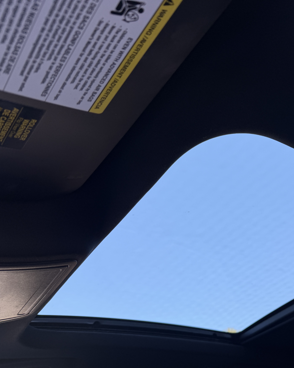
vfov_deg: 55.7
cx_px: 224
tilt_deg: +37.6
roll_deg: +11.7
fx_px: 348
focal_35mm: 32
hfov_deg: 44.1
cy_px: 188
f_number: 1.78
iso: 80
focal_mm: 6.76
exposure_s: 1/121
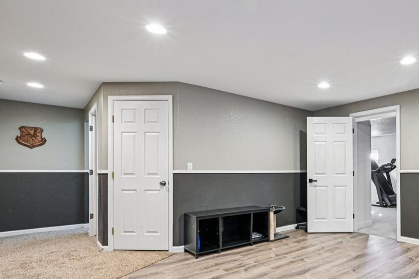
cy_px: 168
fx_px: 268
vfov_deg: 54.7
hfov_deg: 72.1
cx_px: 302
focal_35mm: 23
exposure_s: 1/4
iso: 400
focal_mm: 14
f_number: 11
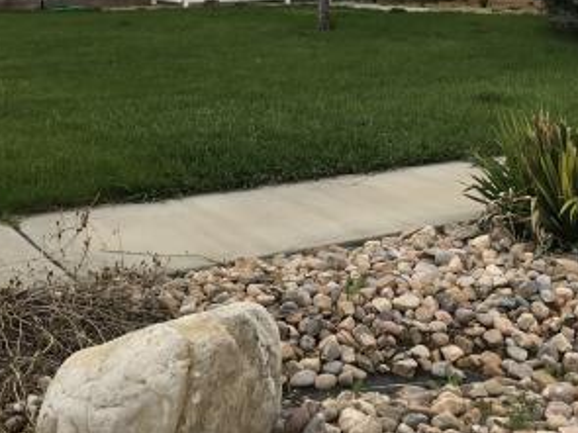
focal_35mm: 63
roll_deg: +1.6
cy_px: 31
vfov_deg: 22.6
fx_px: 1052
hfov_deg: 30.7
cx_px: 313
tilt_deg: +1.6
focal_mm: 4.15
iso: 25
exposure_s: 1/255
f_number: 2.2
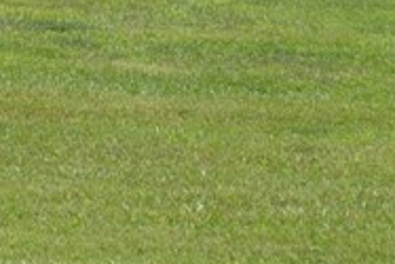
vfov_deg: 3.2
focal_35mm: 418
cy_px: -427
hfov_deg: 4.9
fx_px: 4590
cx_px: -308
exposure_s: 1/200
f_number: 7.1
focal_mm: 48
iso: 100
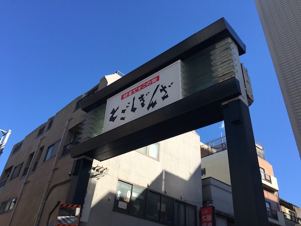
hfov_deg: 61.7
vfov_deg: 48.2
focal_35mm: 29
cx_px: 150
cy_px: 113
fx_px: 252
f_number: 2.2
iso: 32
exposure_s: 1/1647
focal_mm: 4.15
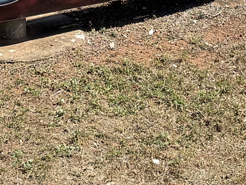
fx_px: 1031
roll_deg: +0.9
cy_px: -240
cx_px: -17
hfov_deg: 13.4
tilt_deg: -3.6
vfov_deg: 9.3
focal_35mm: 145
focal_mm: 6.76
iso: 80
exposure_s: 1/3584
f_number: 1.78
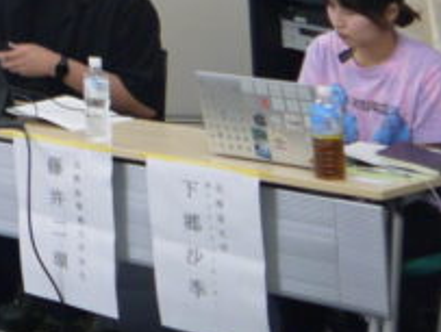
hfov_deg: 11.1
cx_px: -600
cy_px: -490
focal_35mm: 151
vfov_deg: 8.8
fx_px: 1927
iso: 250
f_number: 3.6
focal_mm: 15
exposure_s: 1/60
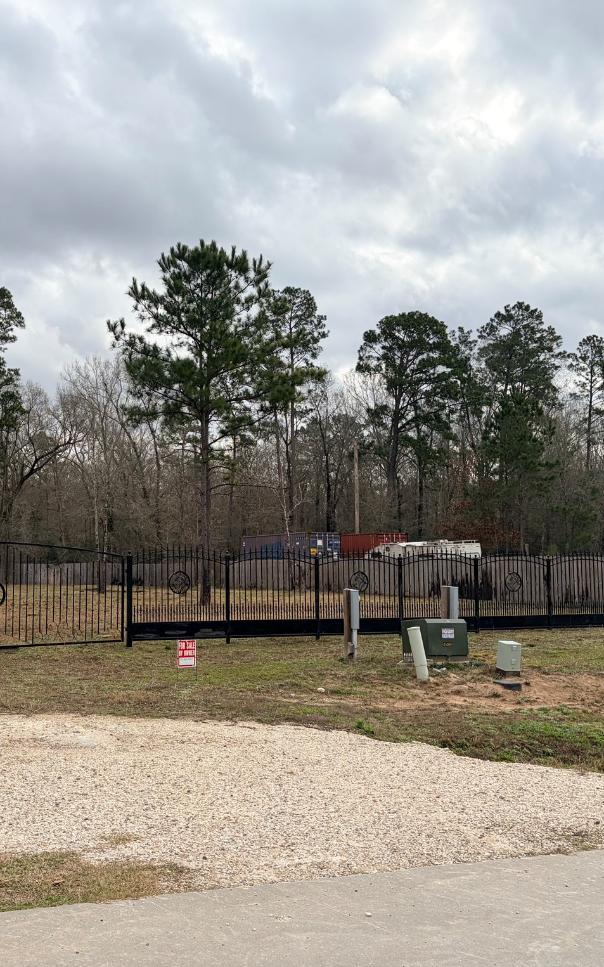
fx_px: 975
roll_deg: +0.1
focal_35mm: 37
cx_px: 181
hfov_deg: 34.0
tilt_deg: +4.7
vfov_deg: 52.8
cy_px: 485
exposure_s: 1/3831
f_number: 1.6
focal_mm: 5.96
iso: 64
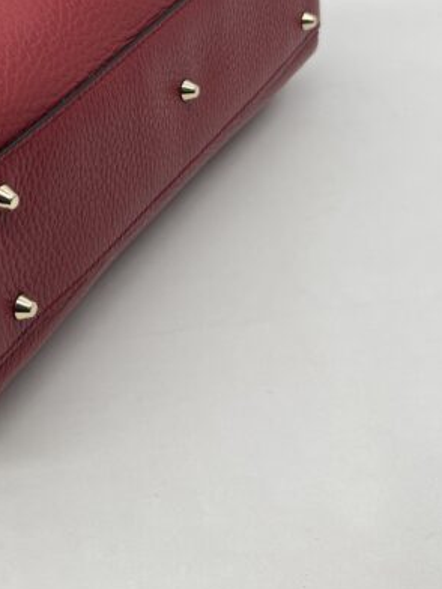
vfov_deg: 27.4
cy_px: 45
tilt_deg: -29.2
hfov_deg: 20.8
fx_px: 1158
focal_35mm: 68
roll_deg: -0.5
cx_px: -8
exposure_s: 1/117
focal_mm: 5.7
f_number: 1.5
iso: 32
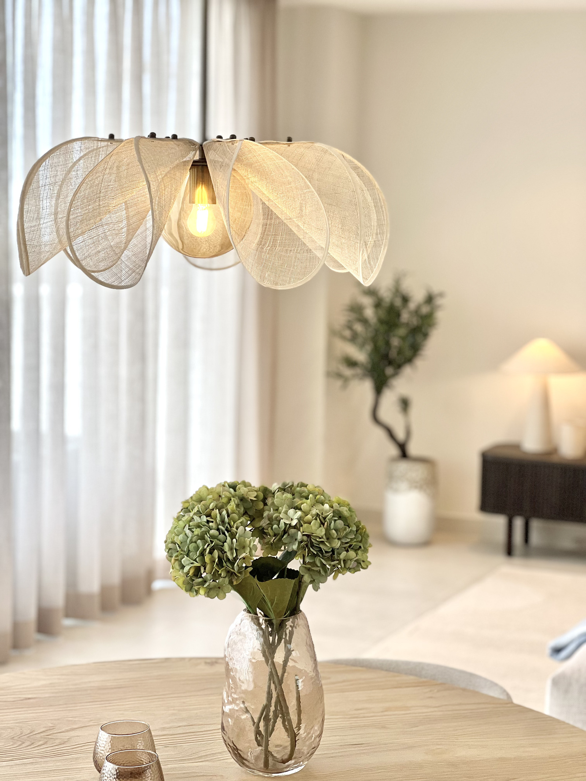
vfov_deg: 25.3
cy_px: 390
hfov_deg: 19.1
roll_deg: -0.5
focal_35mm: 77
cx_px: 293
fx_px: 1738
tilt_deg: -4.2
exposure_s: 1/100
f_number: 2.8
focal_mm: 9
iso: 64
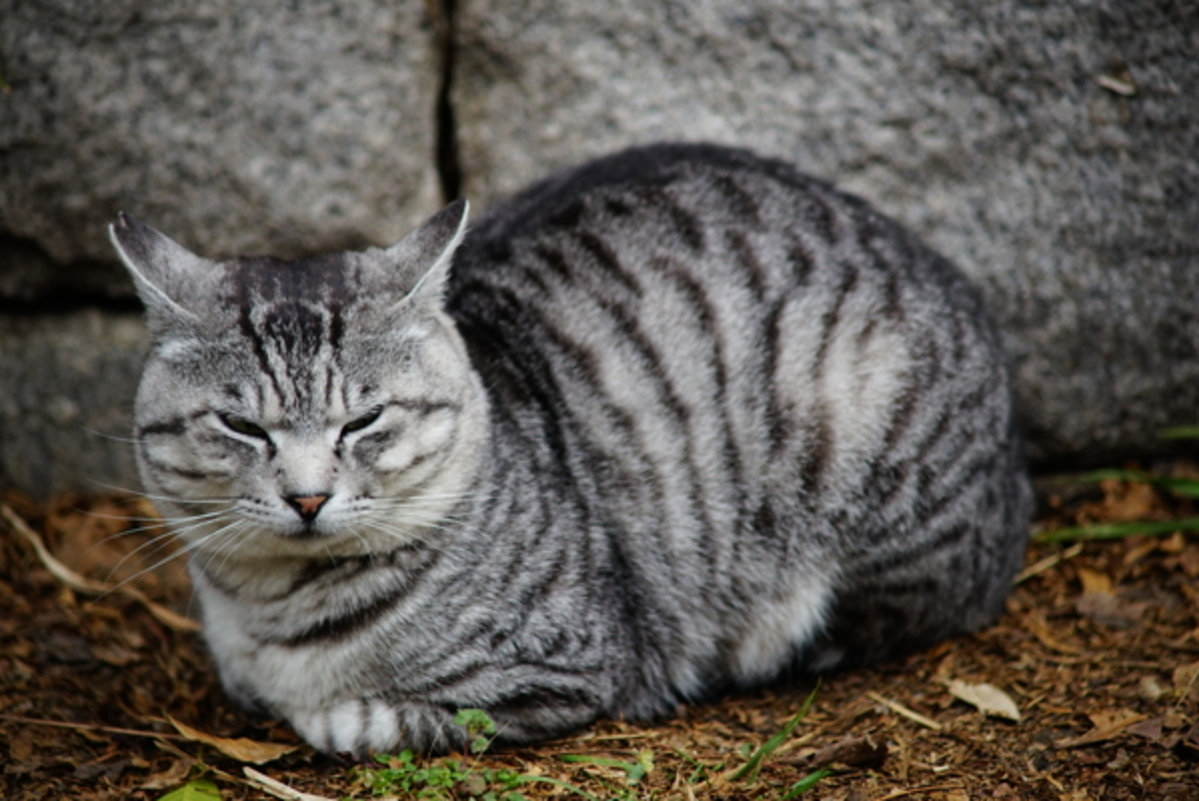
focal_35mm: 171
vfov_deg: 8.0
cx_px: 576
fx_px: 5698
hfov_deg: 12.0
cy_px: 402
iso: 500
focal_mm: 160
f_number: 4
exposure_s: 1/400
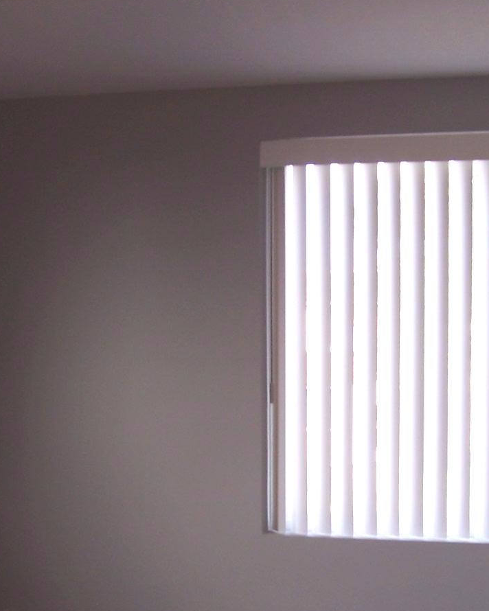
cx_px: 384
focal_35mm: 69
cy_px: 422
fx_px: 1248
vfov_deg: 27.3
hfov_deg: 21.9
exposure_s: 1/60
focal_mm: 6.3
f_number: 2.8
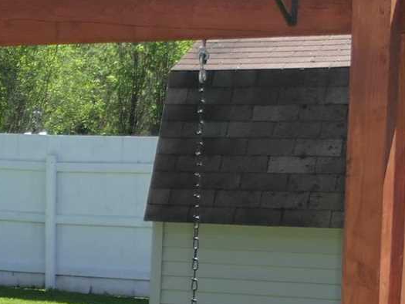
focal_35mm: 135
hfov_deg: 12.9
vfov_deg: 10.8
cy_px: 388
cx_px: -375
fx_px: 1580
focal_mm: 8.8
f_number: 2.8
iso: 125
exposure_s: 1/1000
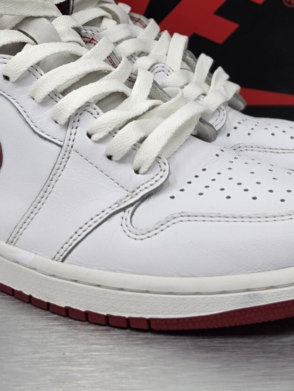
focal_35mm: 70
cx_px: 120
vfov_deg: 26.6
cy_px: 20
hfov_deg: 21.0
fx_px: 792
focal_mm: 6.5
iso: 80
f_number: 1.4
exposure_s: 1/100
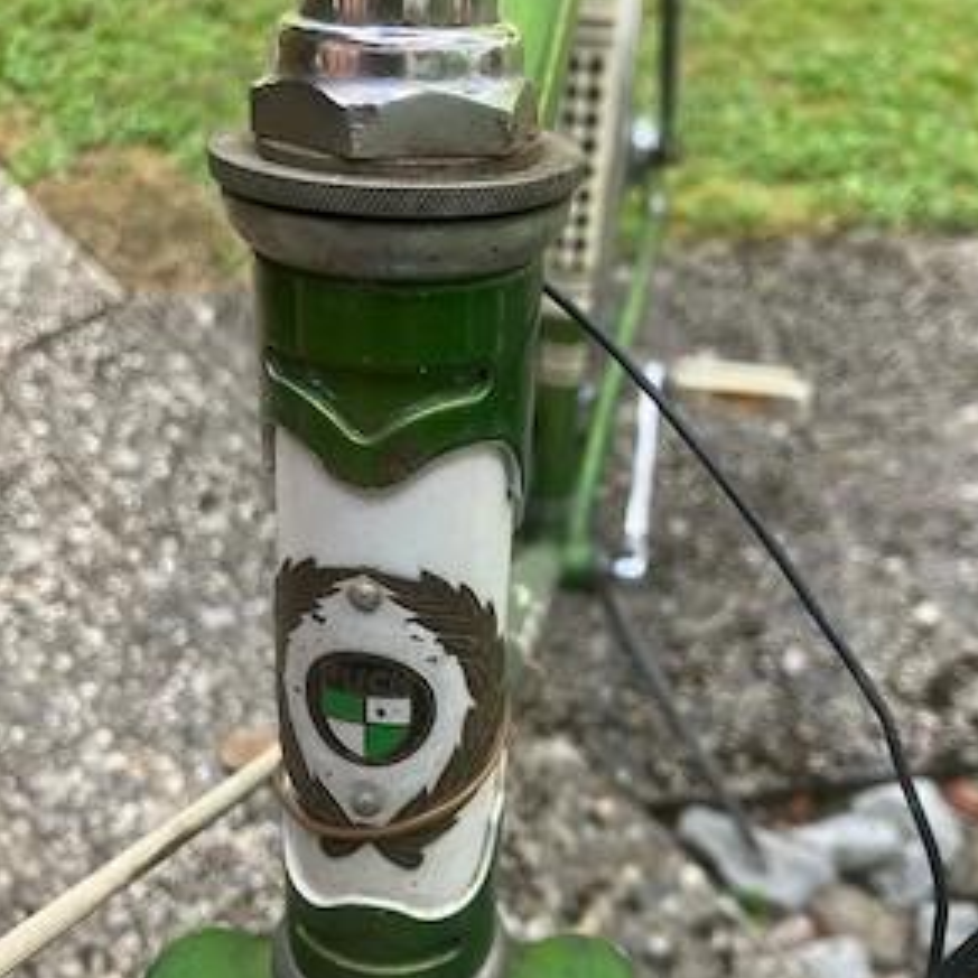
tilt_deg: -46.4
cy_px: 534
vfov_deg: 48.4
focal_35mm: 34
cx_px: 491
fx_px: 1087
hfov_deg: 48.5
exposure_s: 1/121
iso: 40
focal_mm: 3.99
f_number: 1.8
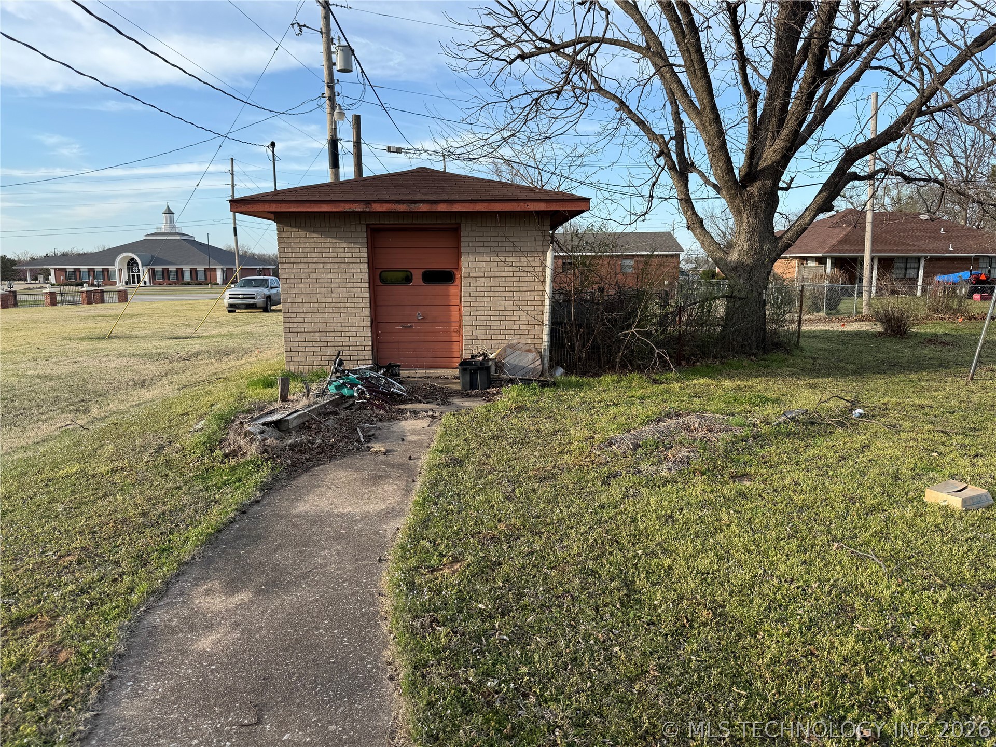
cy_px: 374
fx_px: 691
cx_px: 498
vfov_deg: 56.8
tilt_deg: -8.7
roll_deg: +0.2
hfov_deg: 71.6
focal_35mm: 24
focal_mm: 6.76
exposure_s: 1/1585
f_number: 1.78
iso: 80
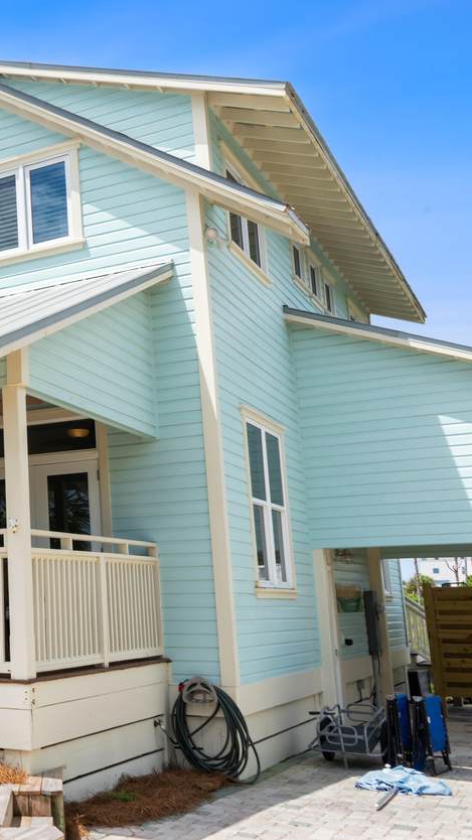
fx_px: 1001
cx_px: -146
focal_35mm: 45
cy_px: 414
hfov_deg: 23.4
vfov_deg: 45.5
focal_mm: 28
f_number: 7.1
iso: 400
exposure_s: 1/1250
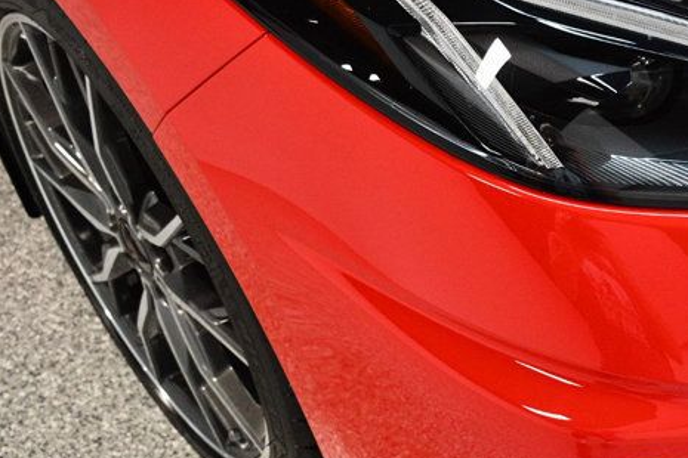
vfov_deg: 20.6
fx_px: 1261
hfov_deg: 29.3
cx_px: 614
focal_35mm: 66
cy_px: 238
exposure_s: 1/125
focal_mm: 20
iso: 2000
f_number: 3.5
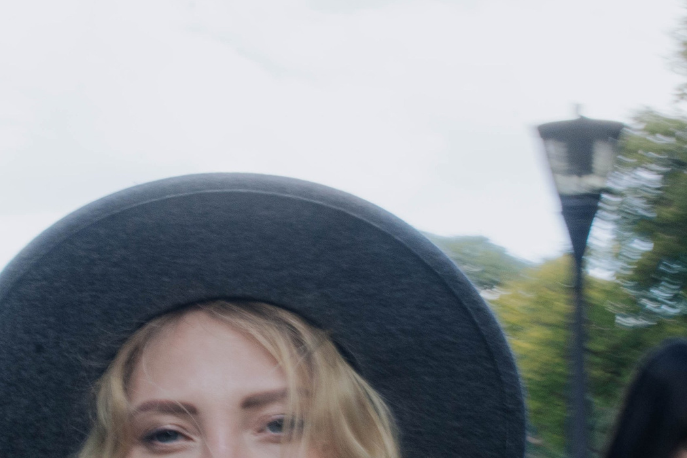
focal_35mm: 128
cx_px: 225
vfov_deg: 10.7
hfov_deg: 16.0
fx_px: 2442
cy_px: 382
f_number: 18
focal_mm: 35
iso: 320
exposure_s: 1/13
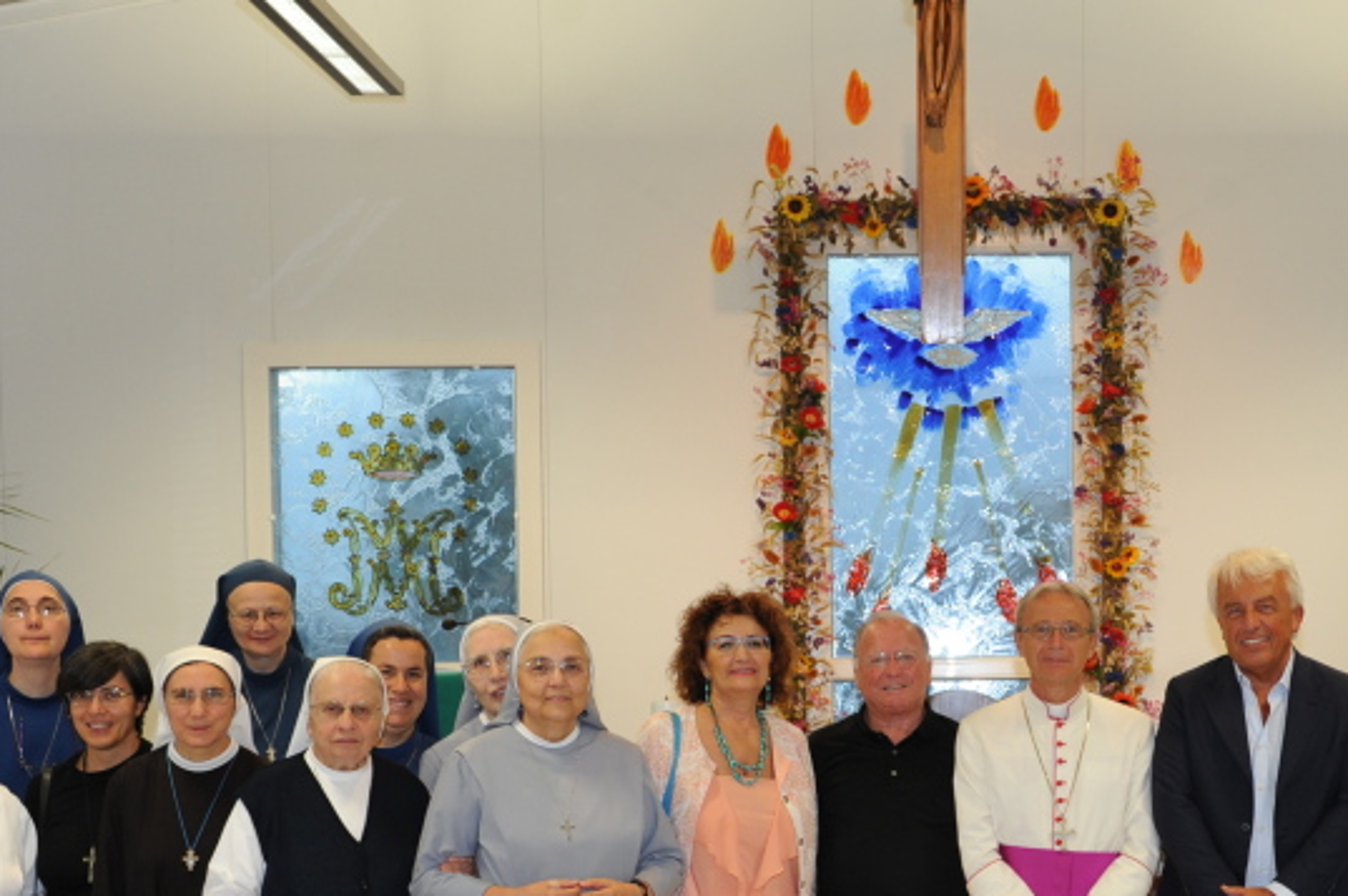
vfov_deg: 21.9
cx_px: 997
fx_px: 2282
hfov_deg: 32.3
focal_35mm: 61
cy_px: 742
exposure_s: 1/80
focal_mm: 32
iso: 800
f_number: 5
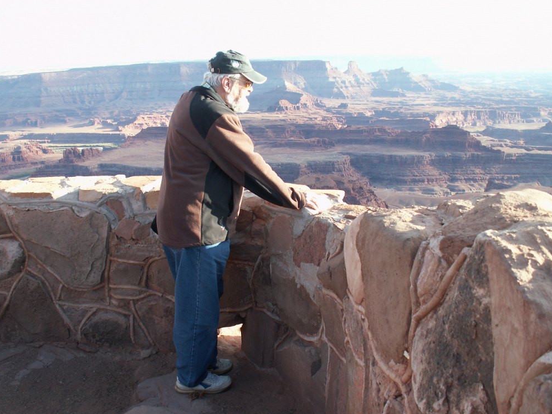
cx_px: 281
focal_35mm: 36
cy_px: 208
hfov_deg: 51.4
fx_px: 574
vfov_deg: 39.7
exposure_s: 1/60
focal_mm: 5.86
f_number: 3.5
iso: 50
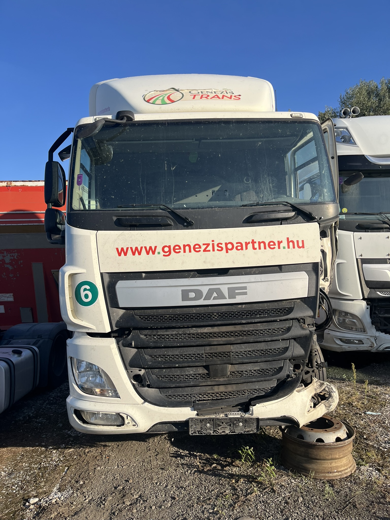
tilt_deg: -1.6
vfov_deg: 67.3
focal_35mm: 26
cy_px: 260
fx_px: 391
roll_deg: +3.4
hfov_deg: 53.1
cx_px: 195
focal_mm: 5.1
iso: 50
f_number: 1.6
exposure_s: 1/3135
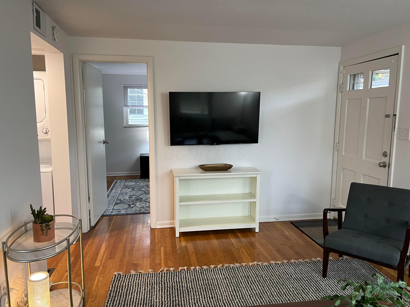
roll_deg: +0.0
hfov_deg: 67.3
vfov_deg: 53.1
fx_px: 308
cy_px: 154
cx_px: 205
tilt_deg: -7.1
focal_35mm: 26
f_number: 1.5
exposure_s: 1/60
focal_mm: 5.7
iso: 100
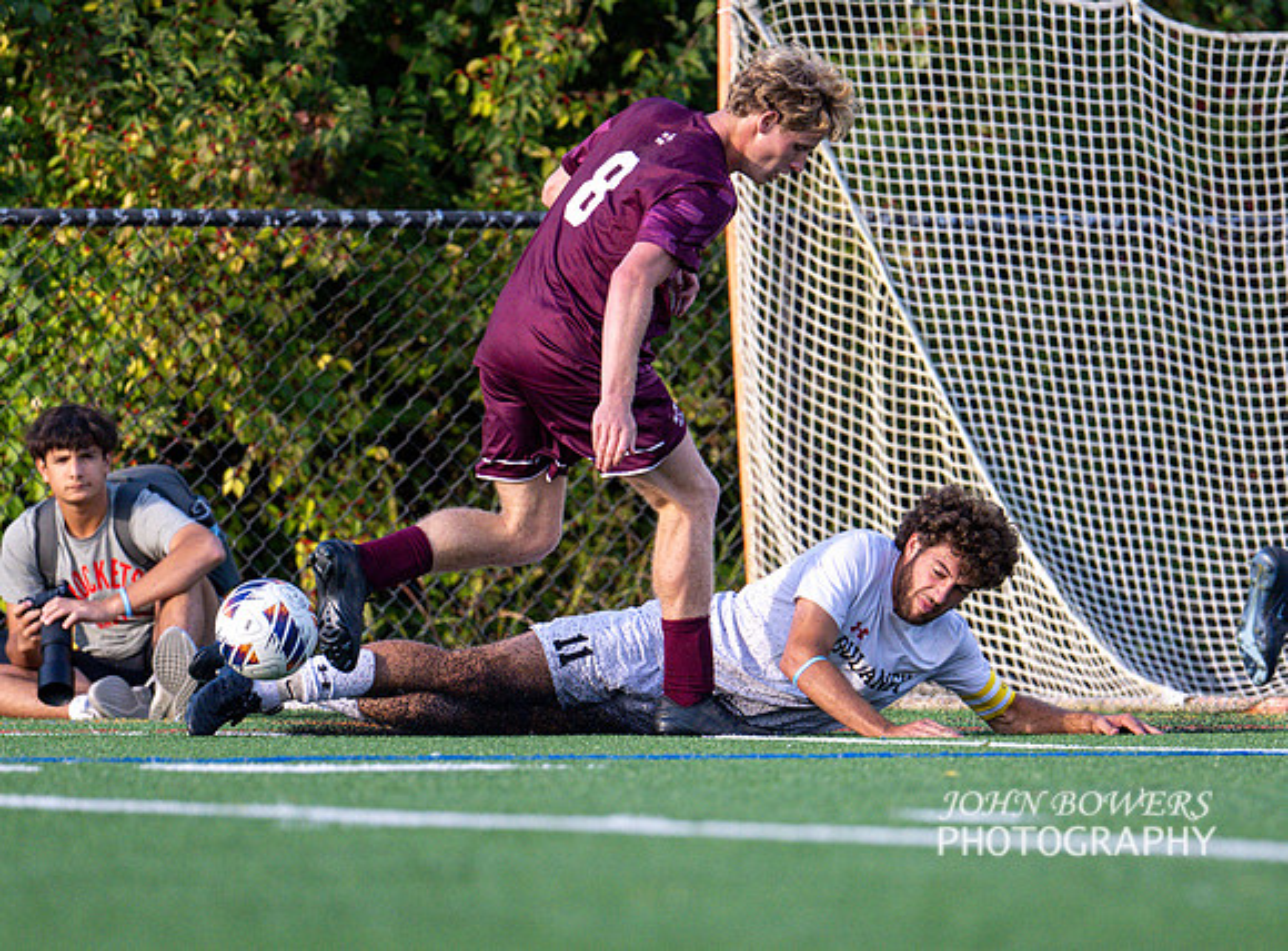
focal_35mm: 736
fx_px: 27219
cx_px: 785
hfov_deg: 2.7
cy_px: 749
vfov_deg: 2.0
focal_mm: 400
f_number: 4.5
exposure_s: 1/2500
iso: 1400
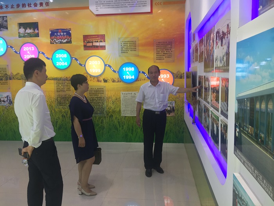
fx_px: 230
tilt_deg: -7.0
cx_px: 137
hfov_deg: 61.7
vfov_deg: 48.2
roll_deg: +0.5
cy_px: 103
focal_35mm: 29
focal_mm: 4.15
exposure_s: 1/50
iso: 32
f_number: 2.2
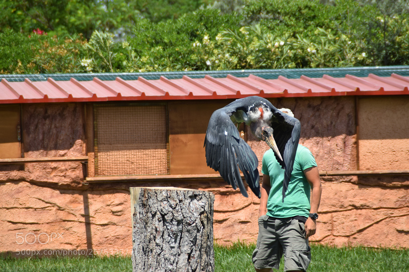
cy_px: 136
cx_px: 204
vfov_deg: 4.6
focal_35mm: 300
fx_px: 3407
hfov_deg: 6.9
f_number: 7.1
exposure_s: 1/1600
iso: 400
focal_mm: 200
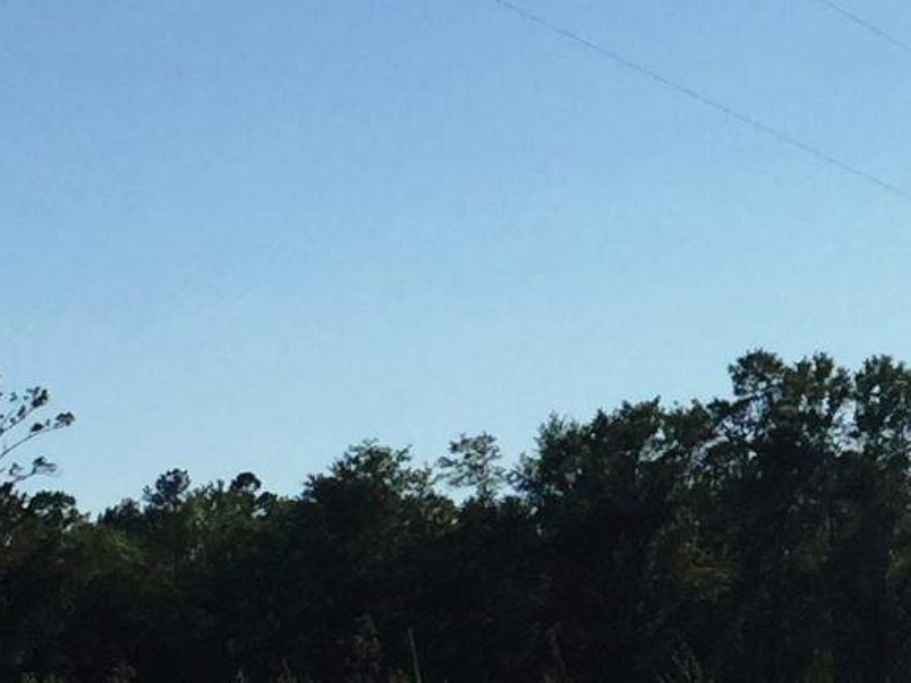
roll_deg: -1.8
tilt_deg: +3.8
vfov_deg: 9.8
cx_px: 818
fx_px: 3974
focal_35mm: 151
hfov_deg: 13.0
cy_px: 362
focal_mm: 4.15
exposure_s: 1/4950
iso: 32
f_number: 2.2
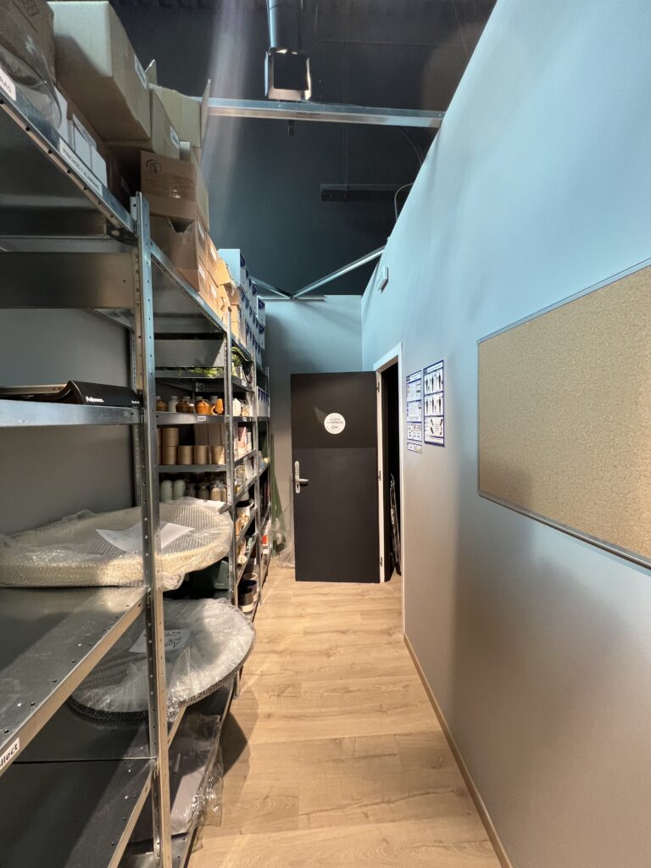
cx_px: 326
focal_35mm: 13
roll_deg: +1.9
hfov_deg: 89.9
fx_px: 326
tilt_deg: -2.0
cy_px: 434
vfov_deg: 106.2
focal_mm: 1.57
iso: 125
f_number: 1.8
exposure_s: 1/50
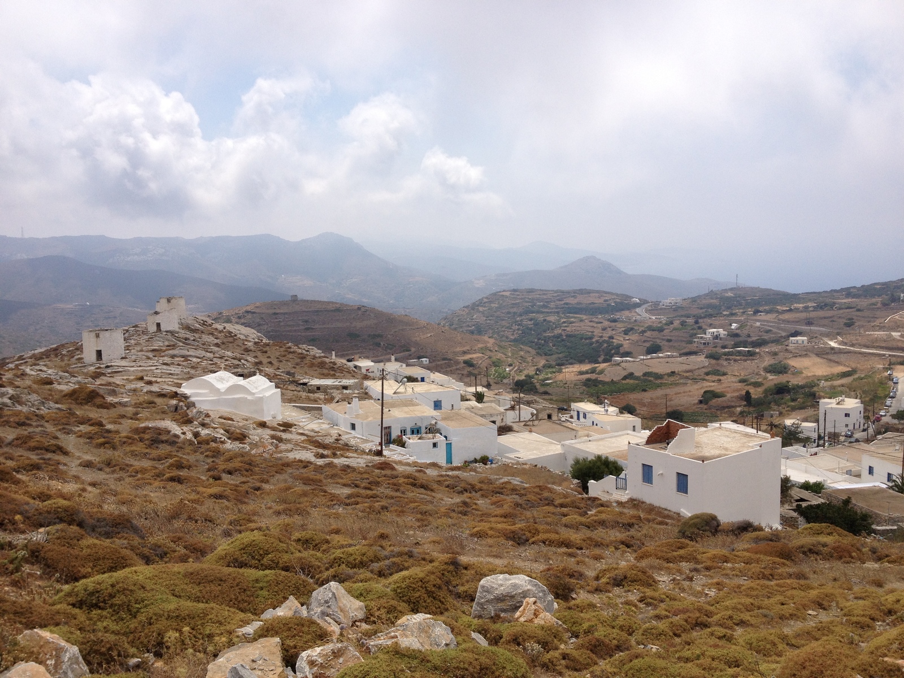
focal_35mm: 35
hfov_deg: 52.6
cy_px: 339
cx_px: 452
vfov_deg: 40.7
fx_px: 914
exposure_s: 1/2762
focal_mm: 4.28
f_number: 2.4
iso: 50
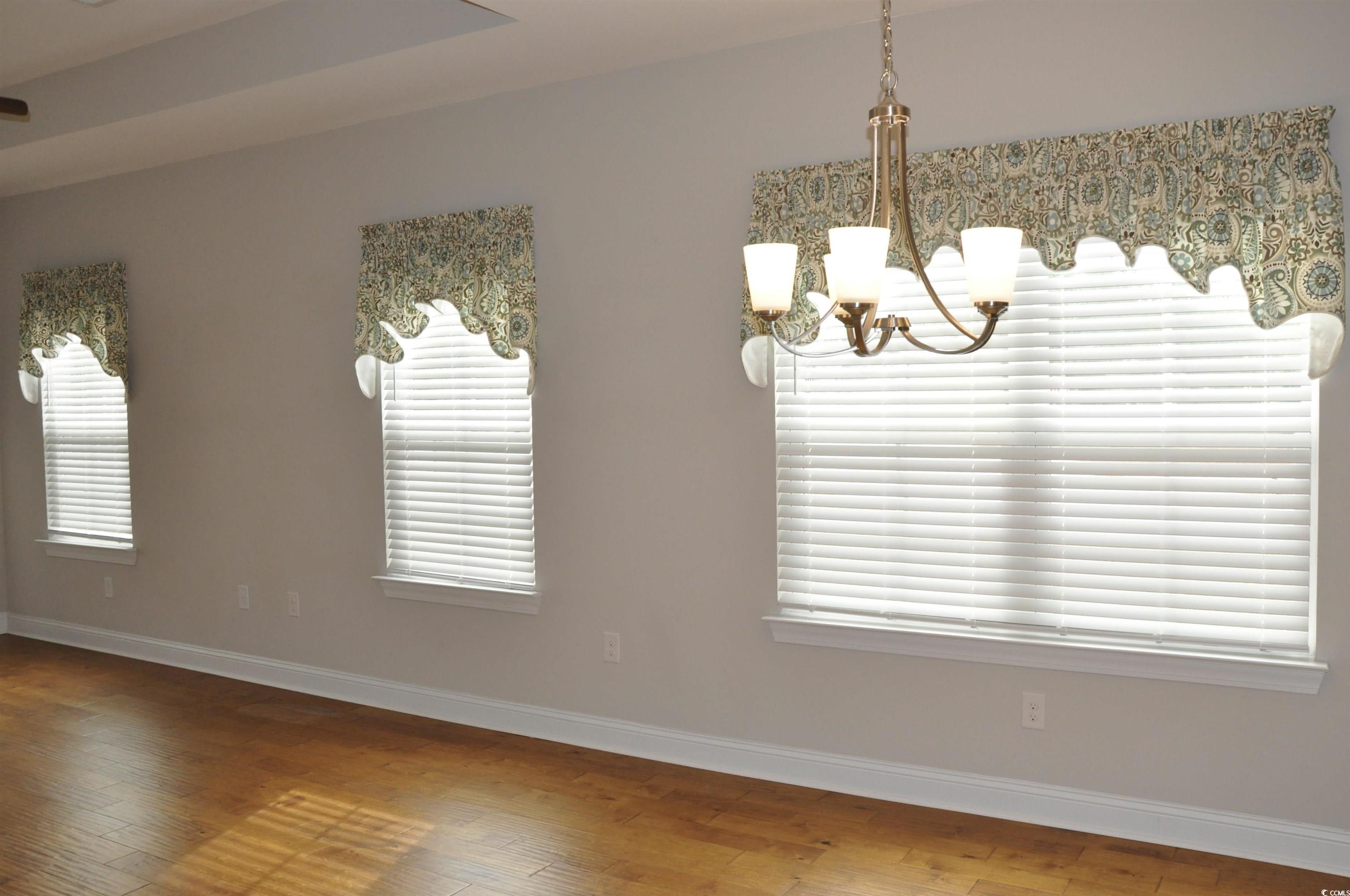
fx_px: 1011
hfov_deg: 67.4
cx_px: 675
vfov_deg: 47.8
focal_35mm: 27
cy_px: 448
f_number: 8
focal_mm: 18
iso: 1000
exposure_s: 1/200
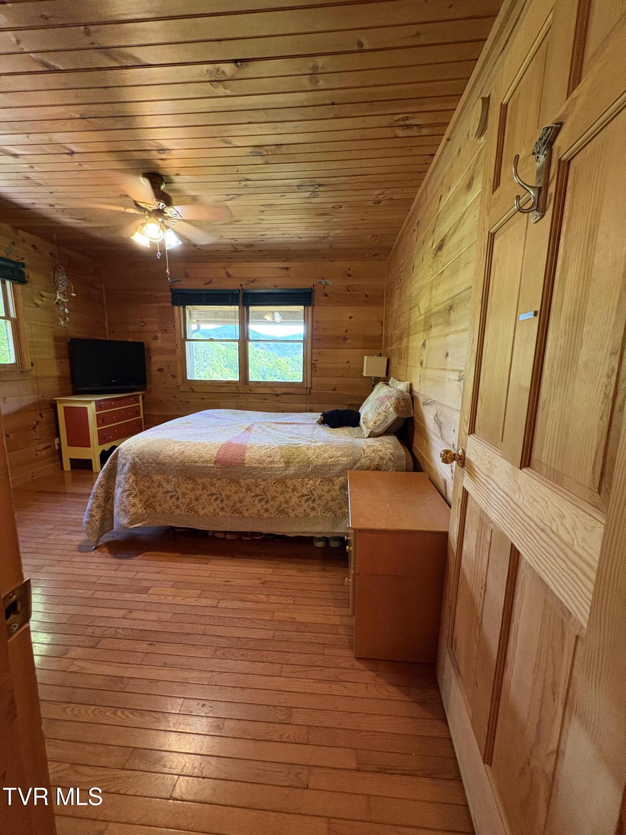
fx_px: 338
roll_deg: -0.9
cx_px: 313
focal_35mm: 14
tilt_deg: -8.4
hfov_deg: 85.7
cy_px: 418
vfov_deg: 102.1
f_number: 2.2
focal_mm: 2.22
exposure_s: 1/60
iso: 320
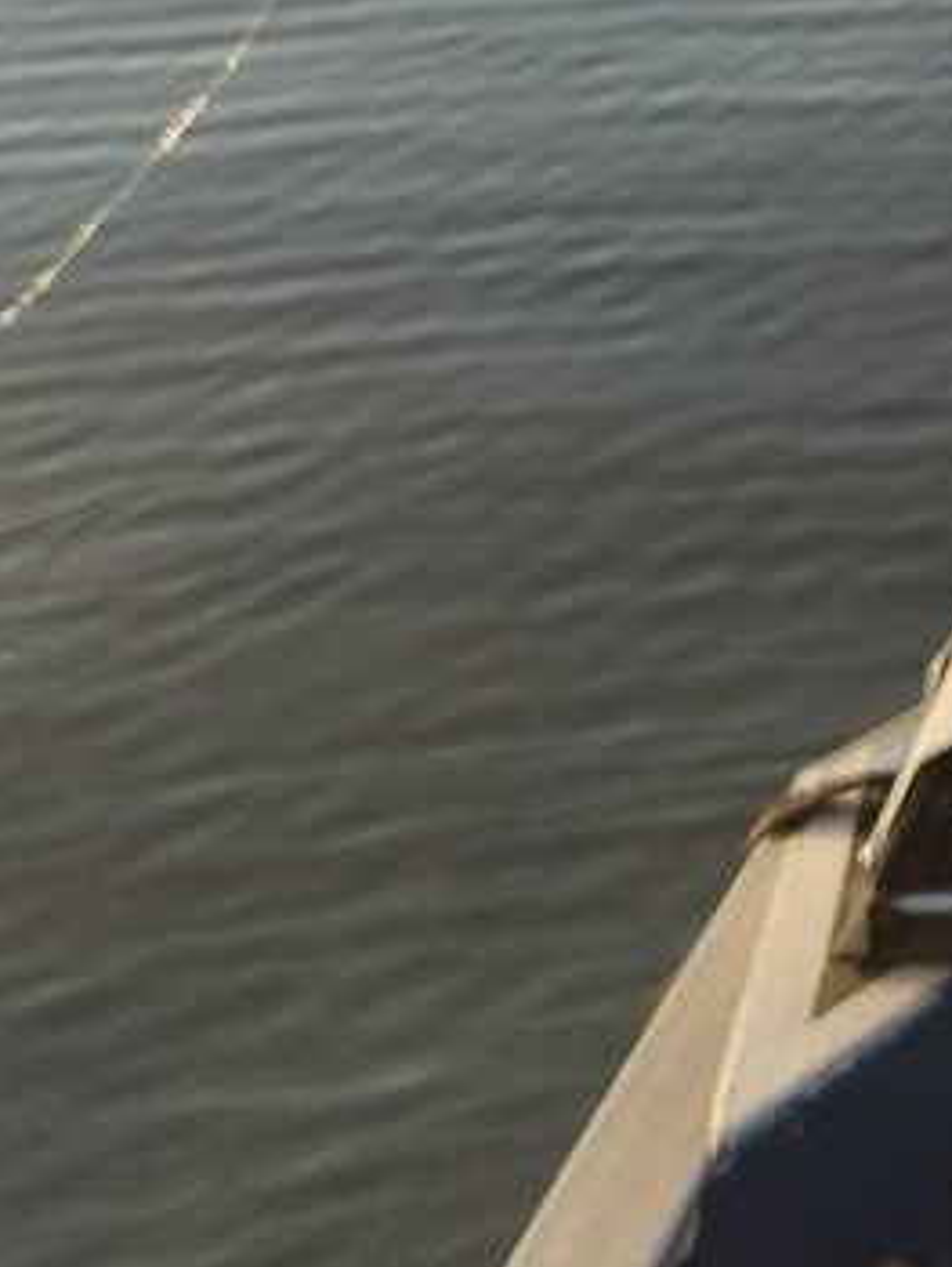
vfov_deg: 13.4
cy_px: -1253
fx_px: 4615
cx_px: 1846
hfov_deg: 10.8
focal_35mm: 126
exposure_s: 1/825
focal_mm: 5.4
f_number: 1.8
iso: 20
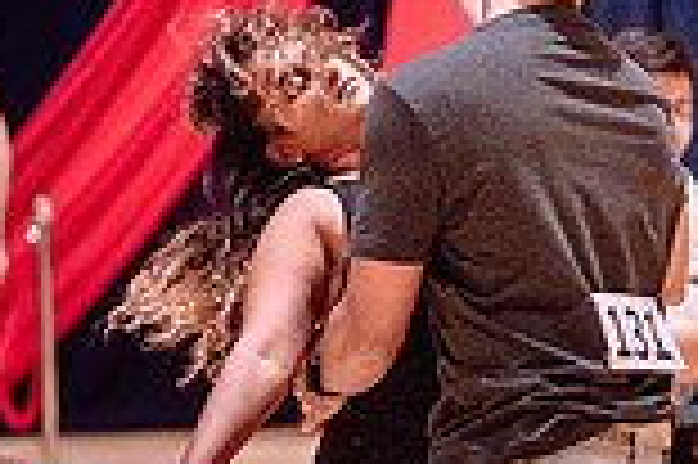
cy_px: 675
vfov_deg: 5.7
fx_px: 4648
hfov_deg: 8.3
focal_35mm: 240
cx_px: 1190
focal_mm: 50
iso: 1600
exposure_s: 1/250
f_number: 1.2
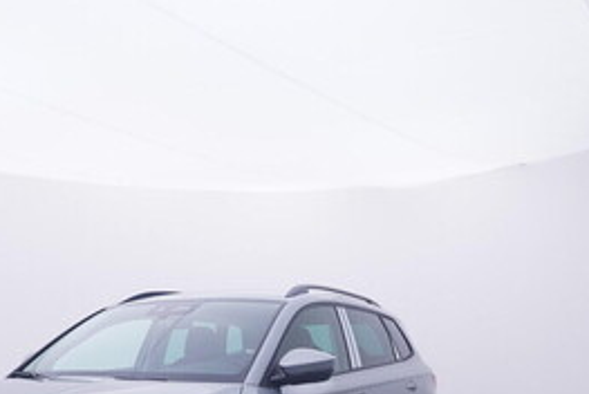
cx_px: 245
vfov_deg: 27.0
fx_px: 771
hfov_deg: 41.7
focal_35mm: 47
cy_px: 400
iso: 200
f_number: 5
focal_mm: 15
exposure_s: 1/80
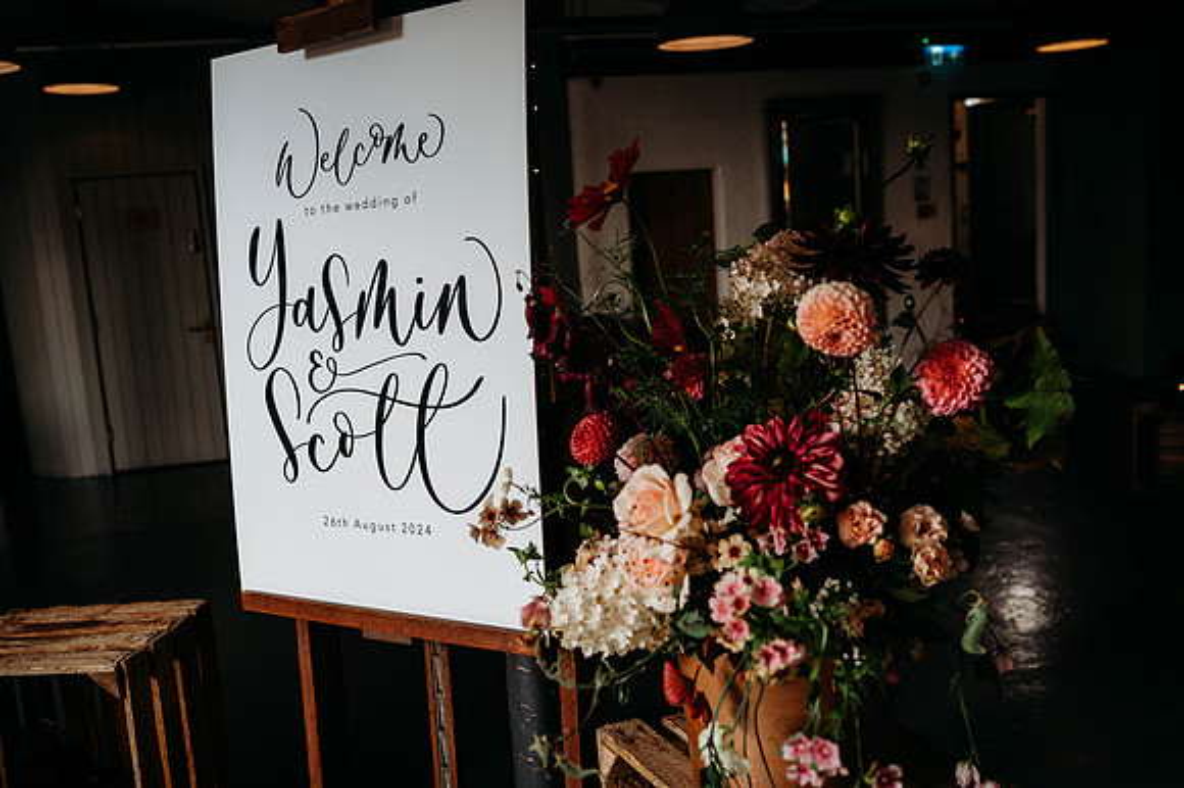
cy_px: 394
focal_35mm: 35
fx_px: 1150
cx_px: 592
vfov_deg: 37.8
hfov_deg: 54.5
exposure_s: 1/200
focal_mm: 35
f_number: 4
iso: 450
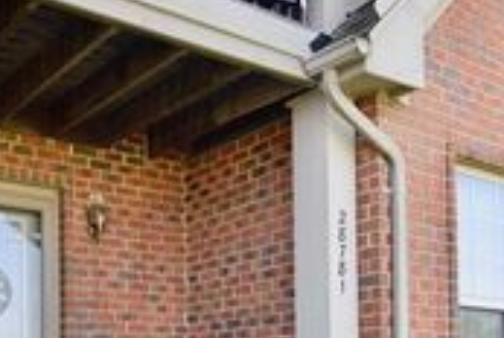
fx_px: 697
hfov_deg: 39.5
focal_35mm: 50
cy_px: 386
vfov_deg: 25.0
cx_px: 186
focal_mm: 11.5
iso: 400
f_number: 7.1
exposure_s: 1/200
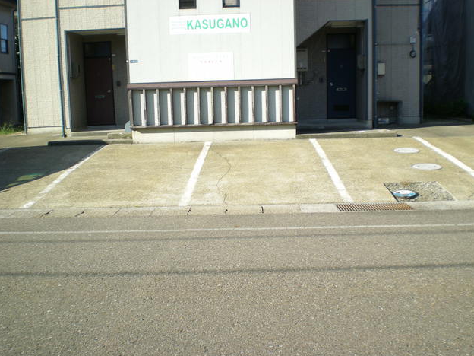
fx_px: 534
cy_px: 181
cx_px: 240
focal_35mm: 39
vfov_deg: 36.8
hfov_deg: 47.9
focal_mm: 6.3
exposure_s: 1/160
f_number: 4.6
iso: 50
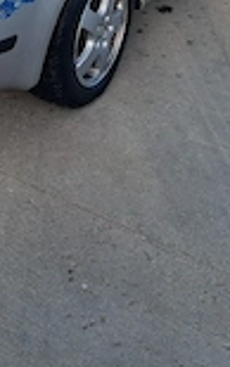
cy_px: -9
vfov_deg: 27.2
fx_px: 711
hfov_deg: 17.8
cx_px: -19
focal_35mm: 71
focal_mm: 3.98
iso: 25
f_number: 1.8
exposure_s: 1/455
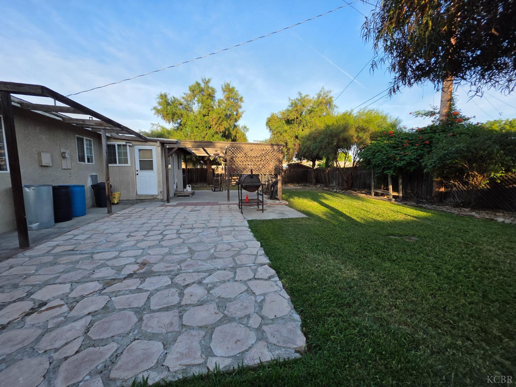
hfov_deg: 106.2
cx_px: 258
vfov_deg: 89.9
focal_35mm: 13
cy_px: 194
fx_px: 194
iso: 40
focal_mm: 2.2
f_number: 1.9
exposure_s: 1/557
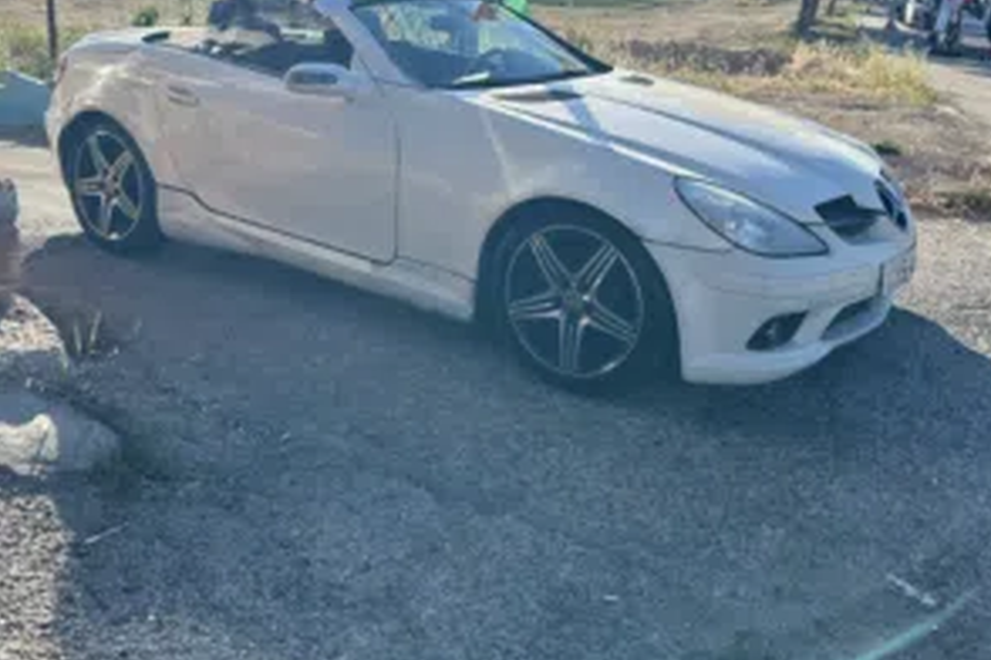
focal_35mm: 34
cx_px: 499
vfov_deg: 38.2
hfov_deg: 55.8
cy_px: 192
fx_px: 936
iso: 80
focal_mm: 6.86
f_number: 1.78
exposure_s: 1/5000
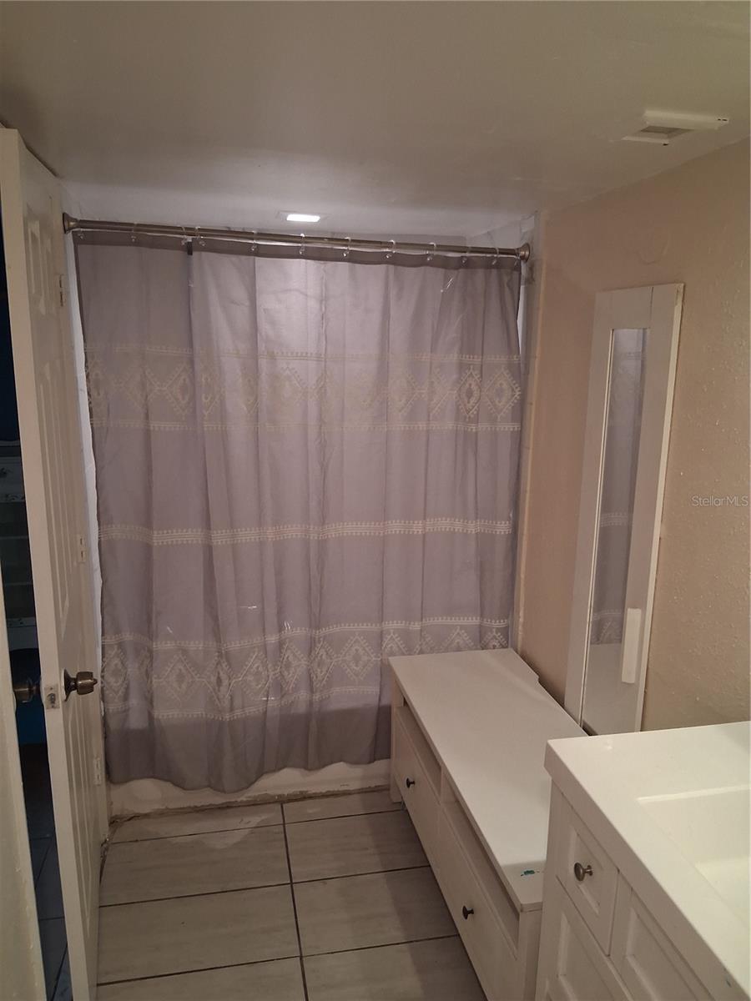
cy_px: 500
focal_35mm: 26
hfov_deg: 53.1
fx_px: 752
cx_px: 376
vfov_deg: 67.3
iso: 400
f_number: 1.8
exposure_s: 1/60
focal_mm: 3.98
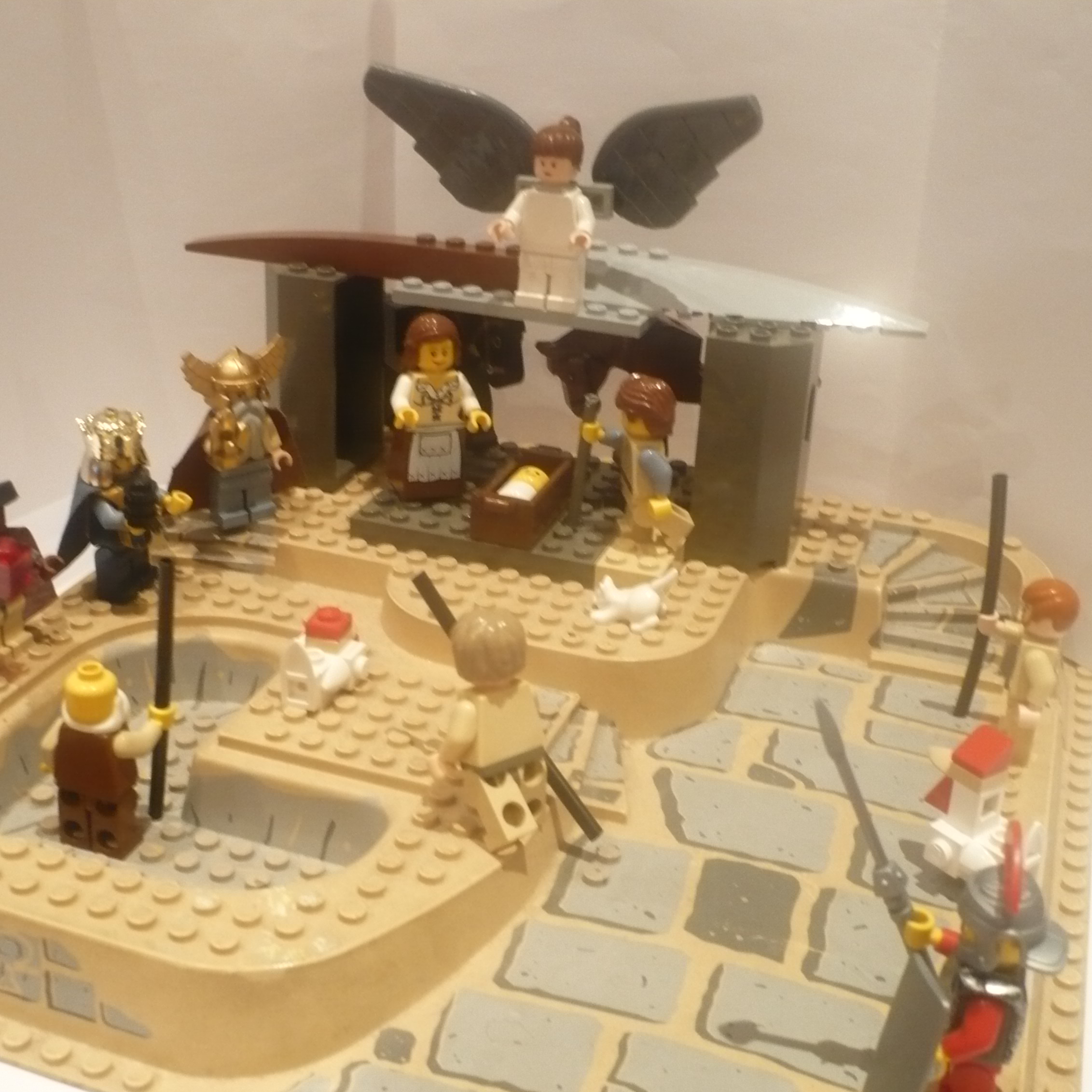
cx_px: 510
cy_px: 550
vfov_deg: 40.0
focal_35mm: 42
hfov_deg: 40.0
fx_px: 1499
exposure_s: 1/8
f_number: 2.8
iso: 250
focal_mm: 5.8
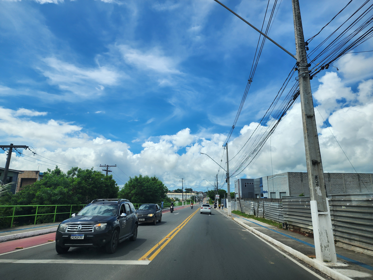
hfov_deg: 73.9
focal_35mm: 23
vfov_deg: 58.9
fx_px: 248
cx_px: 186
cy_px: 140
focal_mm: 6.4
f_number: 1.8
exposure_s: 1/1391
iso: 12
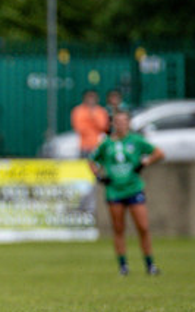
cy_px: 202
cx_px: -316
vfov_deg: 1.7
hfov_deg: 1.1
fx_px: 10313
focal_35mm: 1212
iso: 360
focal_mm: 300
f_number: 2.8
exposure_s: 1/6400
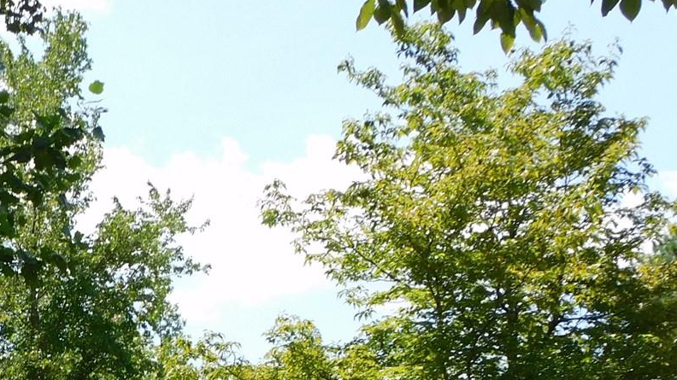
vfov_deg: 12.3
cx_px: -9
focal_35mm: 93
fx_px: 1669
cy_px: 584
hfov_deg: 22.0
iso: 125
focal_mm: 5.9
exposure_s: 1/640
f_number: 3.6
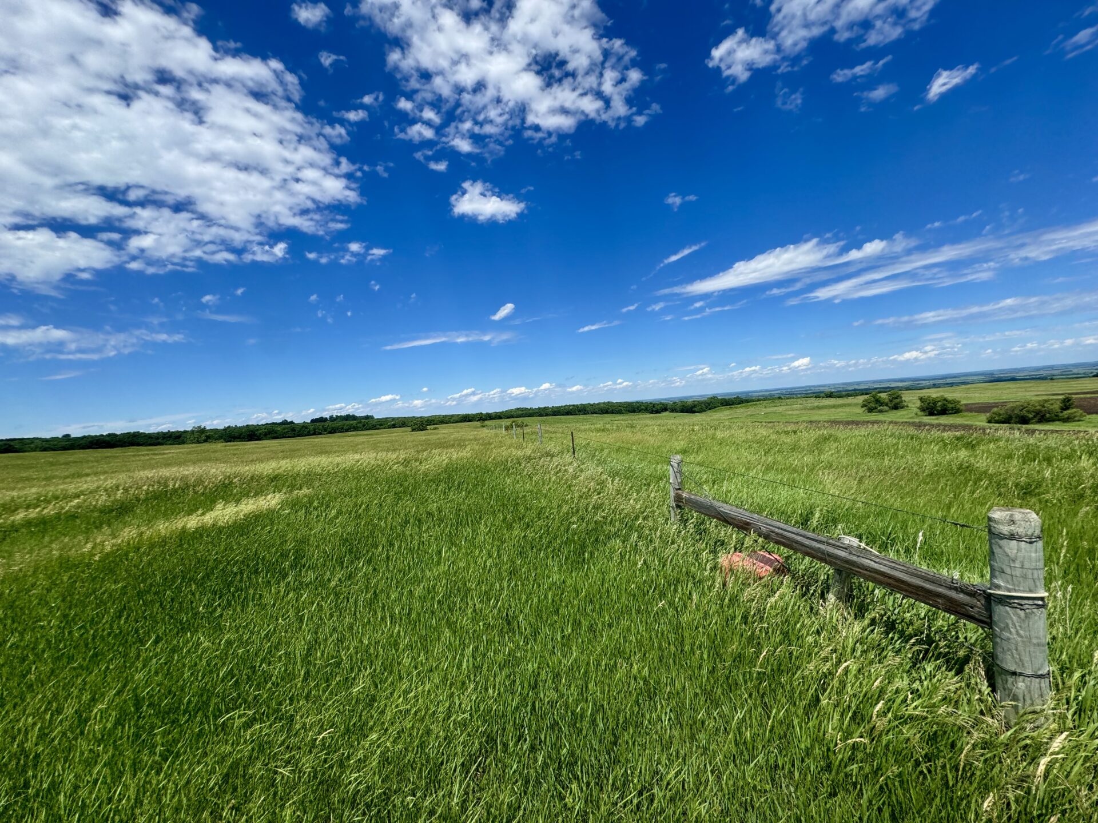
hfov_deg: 102.1
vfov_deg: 85.7
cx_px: 549
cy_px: 412
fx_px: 444
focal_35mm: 14
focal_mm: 2.22
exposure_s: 1/2770
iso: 40
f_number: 2.2
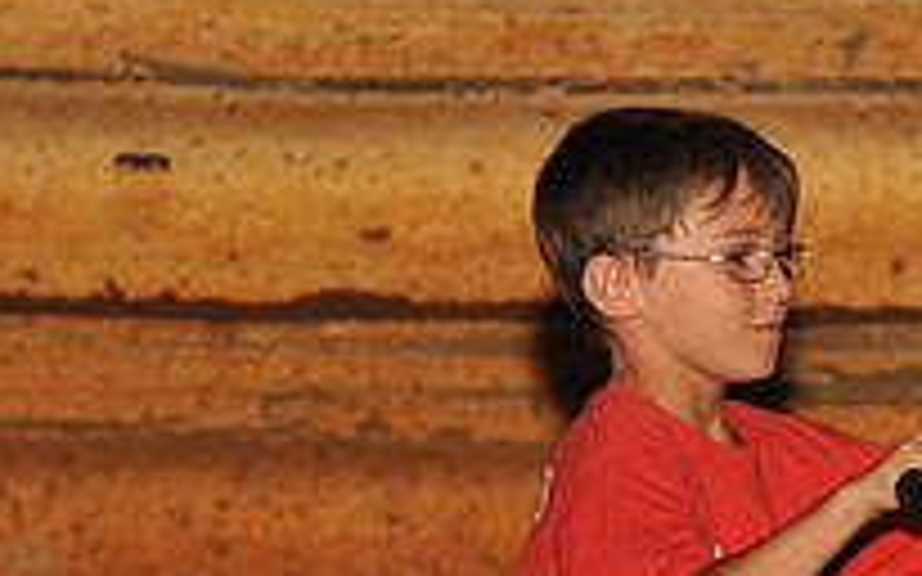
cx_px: 832
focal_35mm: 490
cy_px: 662
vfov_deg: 2.7
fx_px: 12309
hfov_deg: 4.3
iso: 800
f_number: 6.3
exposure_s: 1/250
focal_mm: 170
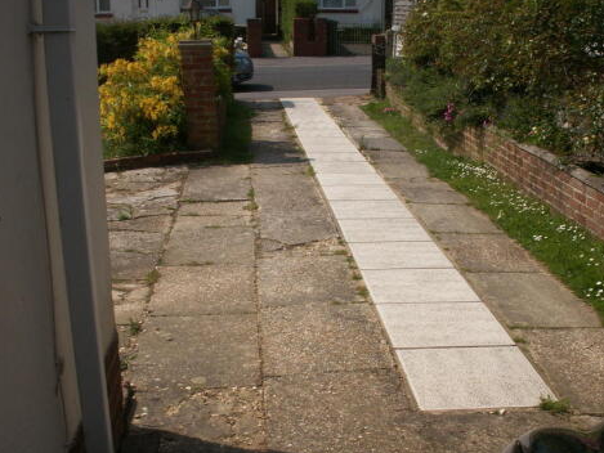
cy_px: 263
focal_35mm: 46
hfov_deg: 41.2
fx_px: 803
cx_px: 328
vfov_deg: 31.5
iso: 50
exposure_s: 1/400
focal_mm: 7.7
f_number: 7.1
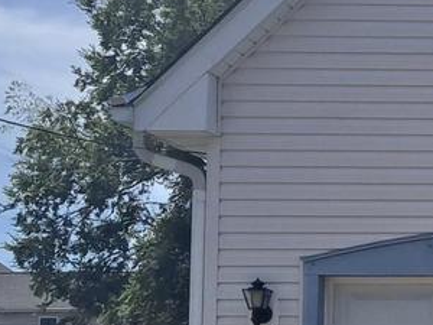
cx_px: 778
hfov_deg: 14.5
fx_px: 1501
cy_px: 272
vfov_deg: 12.3
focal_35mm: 120
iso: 32
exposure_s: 1/1754
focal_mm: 4.6
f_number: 2
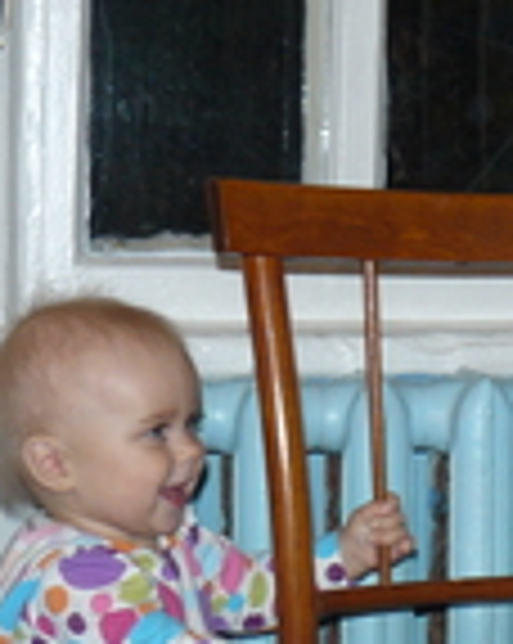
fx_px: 2111
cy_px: 234
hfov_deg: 12.8
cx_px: 873
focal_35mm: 111
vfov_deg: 17.3
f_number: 2.8
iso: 100
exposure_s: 1/30
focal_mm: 6
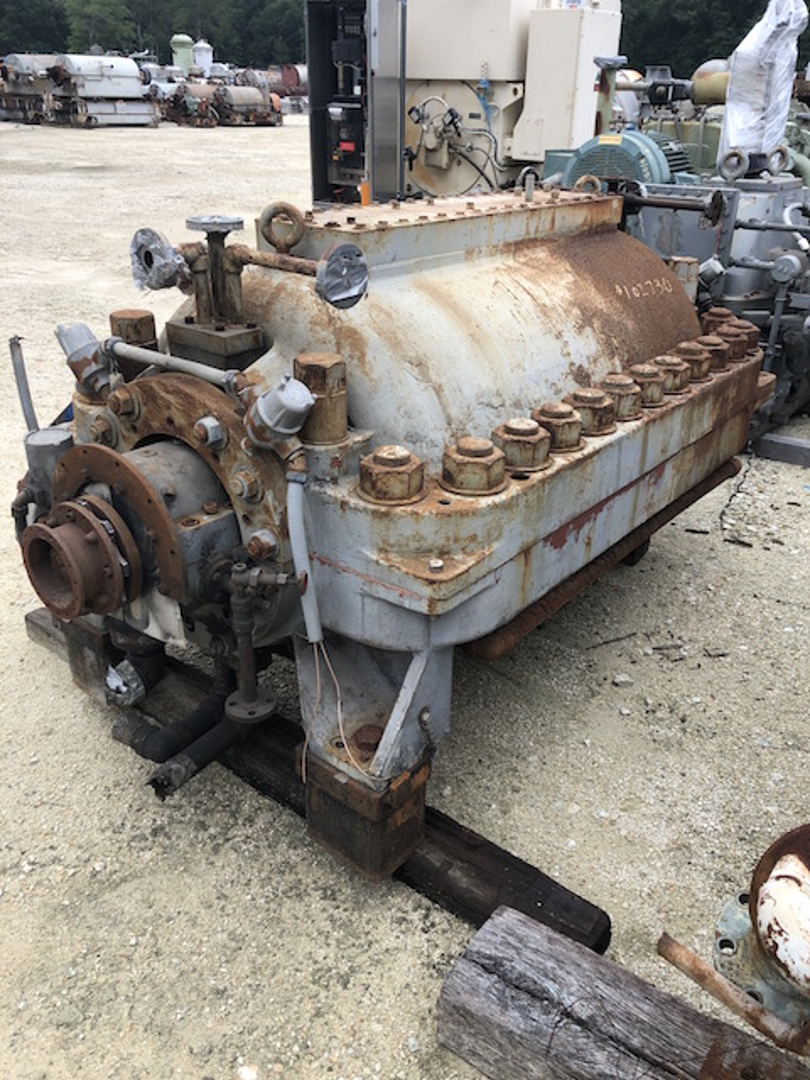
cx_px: 405
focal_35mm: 28
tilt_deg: -26.3
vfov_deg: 63.4
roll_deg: -0.3
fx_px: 874
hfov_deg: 49.7
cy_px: 540
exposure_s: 1/307
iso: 20
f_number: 1.8
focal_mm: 4
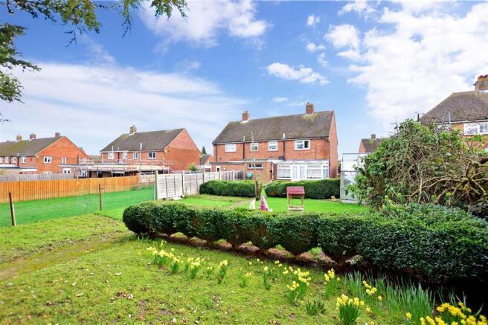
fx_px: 203
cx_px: 244
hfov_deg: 100.4
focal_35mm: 15
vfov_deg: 77.3
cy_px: 162
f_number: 5.6
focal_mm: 10
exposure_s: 1/160
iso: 400
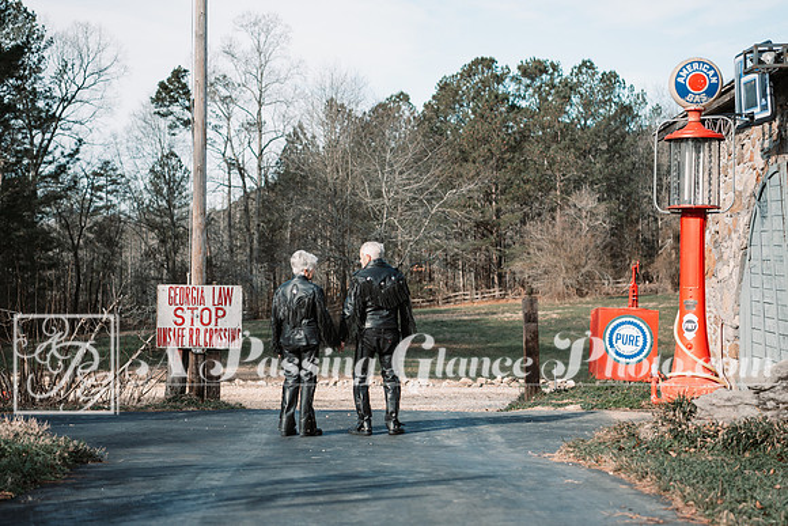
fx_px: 1381
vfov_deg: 21.6
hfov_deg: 31.8
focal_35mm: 63
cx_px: 398
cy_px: 263
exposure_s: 1/1250
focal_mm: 62
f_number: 3.2
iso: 250
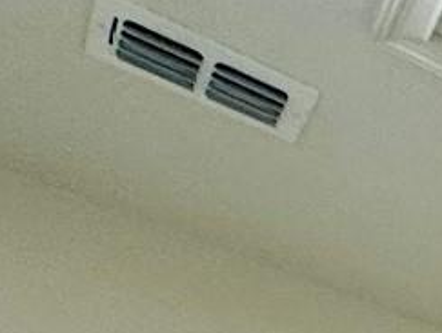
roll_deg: -0.4
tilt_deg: -4.1
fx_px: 1176
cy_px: 1059
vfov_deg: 10.3
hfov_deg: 14.1
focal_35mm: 92
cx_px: 1075
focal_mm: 2.22
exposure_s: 1/120
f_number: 2.2
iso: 125
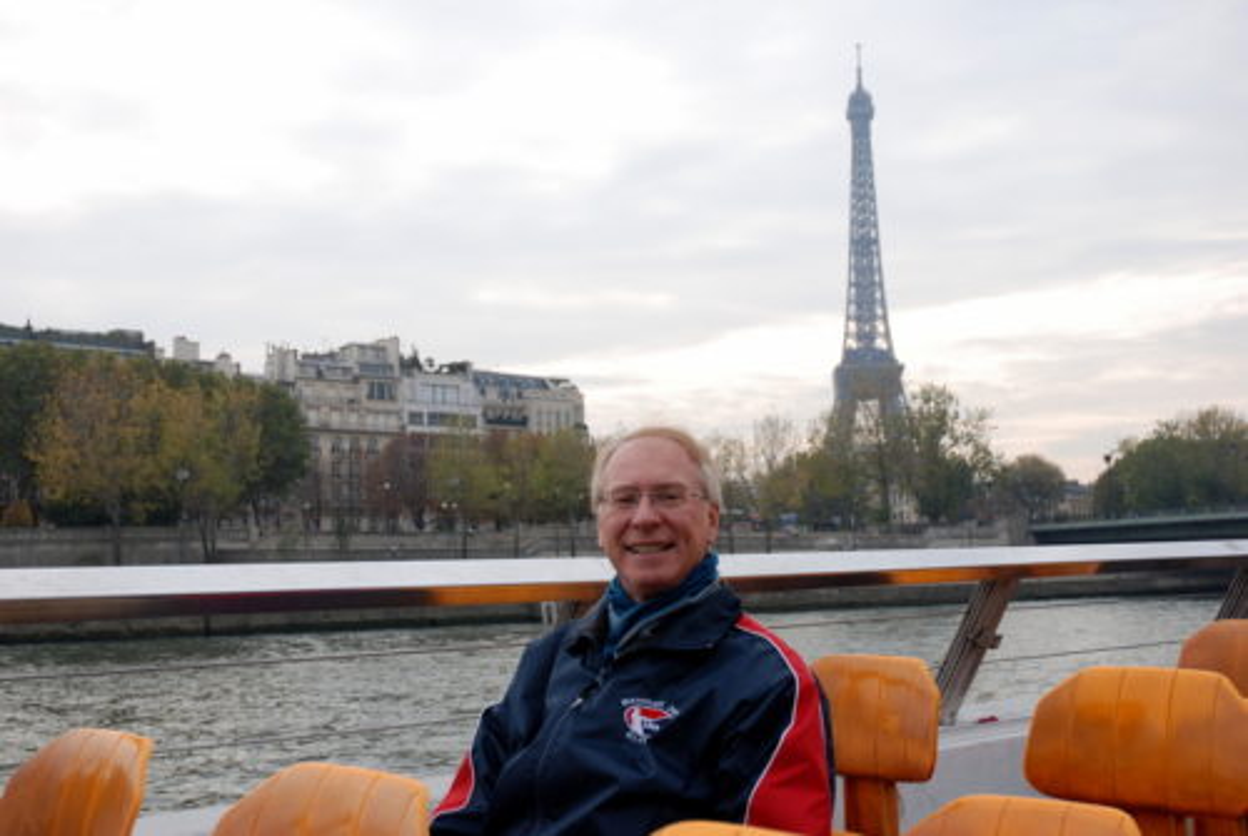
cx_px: 624
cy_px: 418
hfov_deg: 44.9
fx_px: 1510
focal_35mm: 44
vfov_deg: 30.9
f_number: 6.3
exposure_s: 1/160
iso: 100
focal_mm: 29
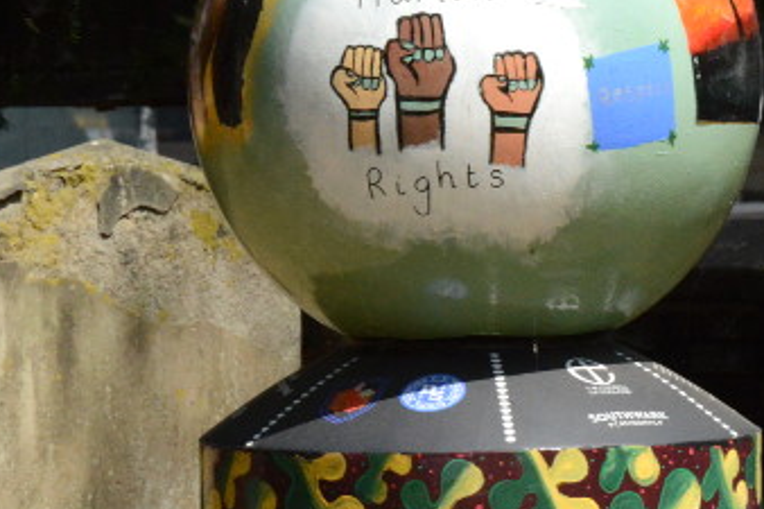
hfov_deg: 3.4
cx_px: 506
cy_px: 340
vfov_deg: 2.3
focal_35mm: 603
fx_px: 12790
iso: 1600
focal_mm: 170
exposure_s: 1/1000
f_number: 16
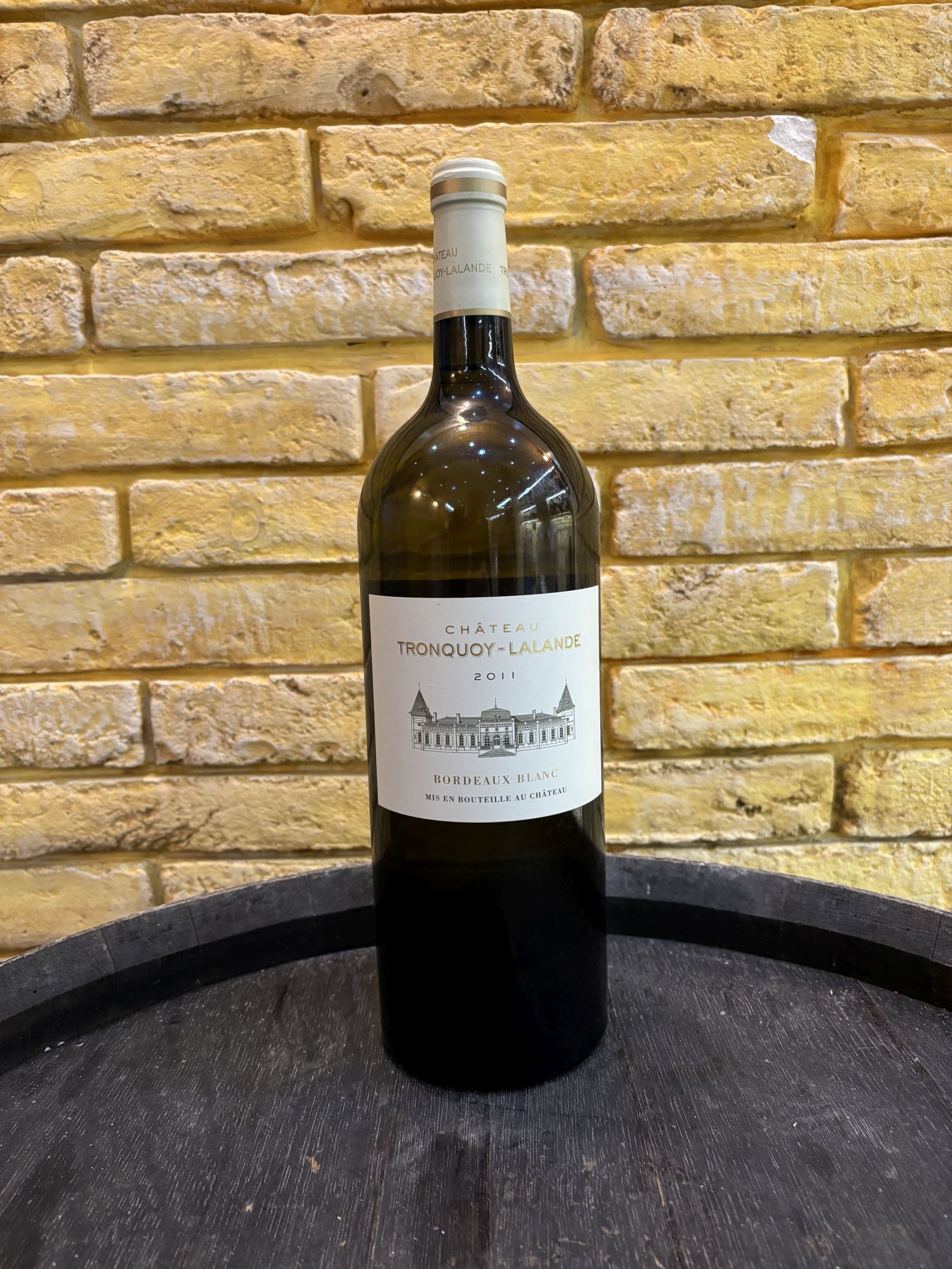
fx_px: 953
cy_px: 634
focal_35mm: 26
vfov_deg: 67.3
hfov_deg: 53.1
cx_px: 476
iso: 320
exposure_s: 1/50
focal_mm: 5.96
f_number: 1.6
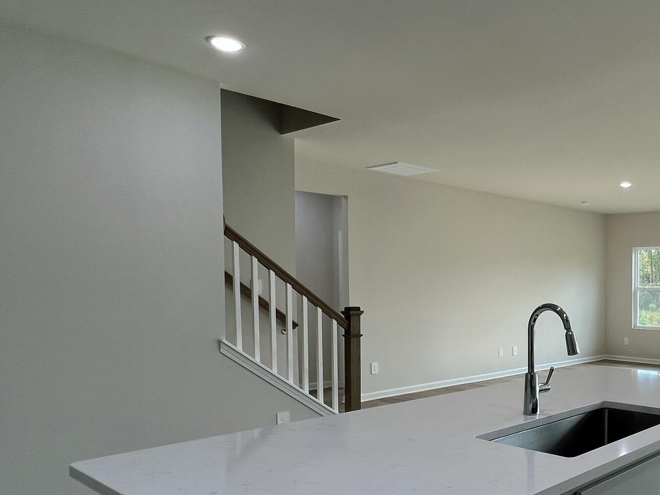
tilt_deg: -0.9
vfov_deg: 47.8
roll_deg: -0.4
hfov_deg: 52.3
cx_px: 622
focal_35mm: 29
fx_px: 553
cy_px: 310
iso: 32
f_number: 1.8
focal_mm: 1.57
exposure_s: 1/120
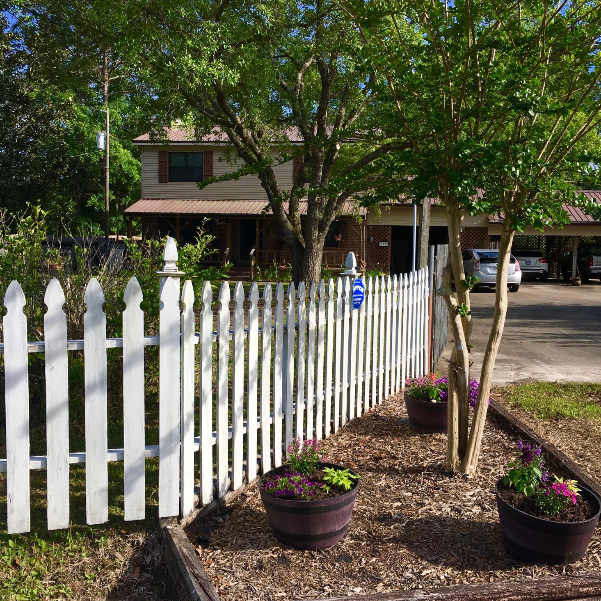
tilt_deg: -5.0
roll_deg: -0.4
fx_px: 687
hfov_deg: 47.2
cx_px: 300
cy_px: 301
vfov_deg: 47.2
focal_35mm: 35
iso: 25
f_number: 2.2
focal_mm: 4.15
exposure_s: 1/1425
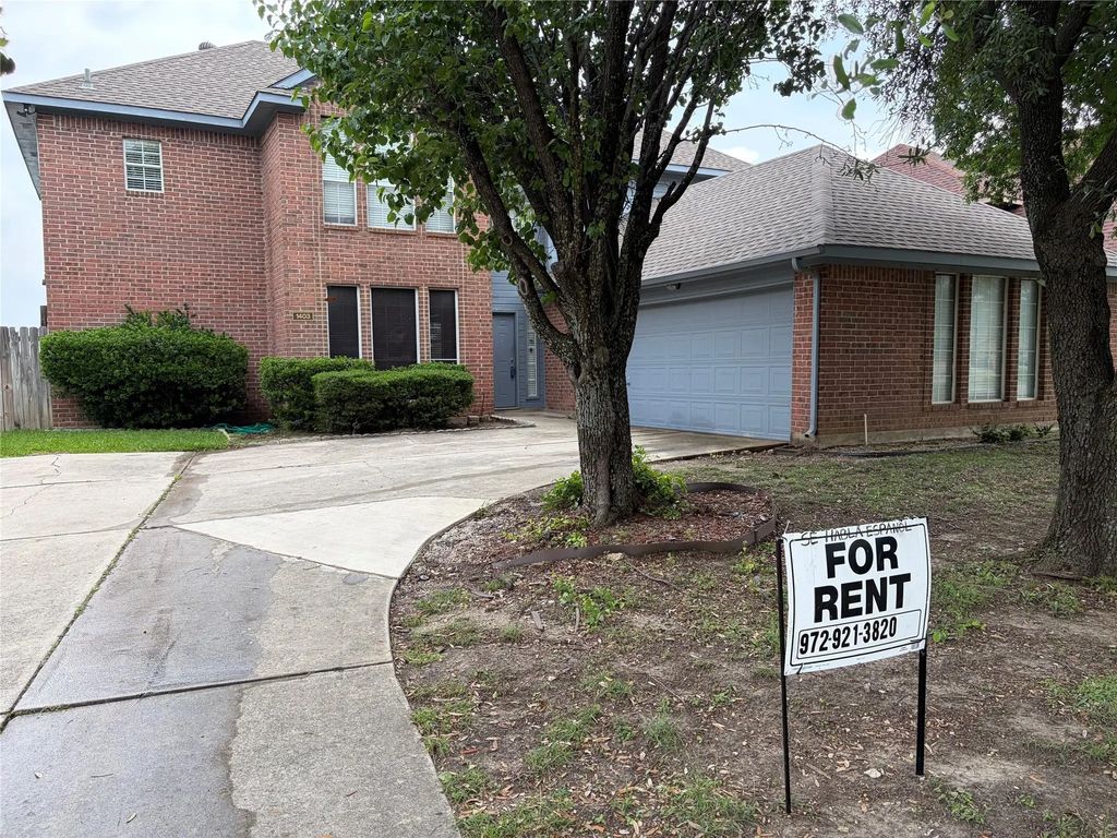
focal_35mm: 26
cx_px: 558
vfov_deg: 53.1
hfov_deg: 67.3
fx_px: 839
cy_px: 419
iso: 64
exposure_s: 1/1099
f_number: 1.6
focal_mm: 5.96
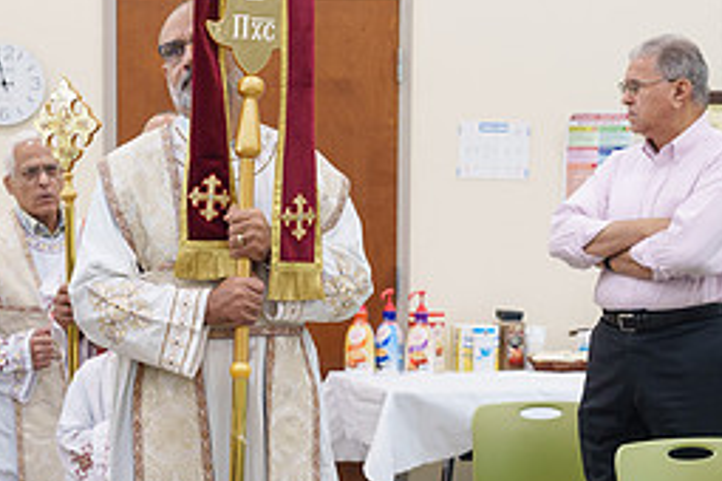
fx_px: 2146
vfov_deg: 12.7
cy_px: 389
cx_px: 167
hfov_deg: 19.0
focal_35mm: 107
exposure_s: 1/160
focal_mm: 47
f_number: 3.5
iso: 1600
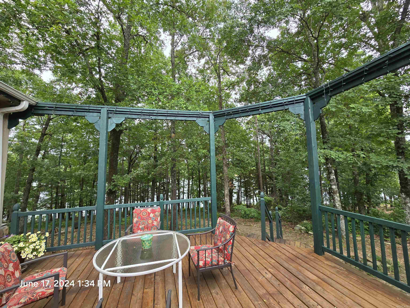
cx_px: 205
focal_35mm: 13
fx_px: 154
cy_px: 154
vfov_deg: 89.9
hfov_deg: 106.2
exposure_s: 1/156
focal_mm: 2.2
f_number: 2.2
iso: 50
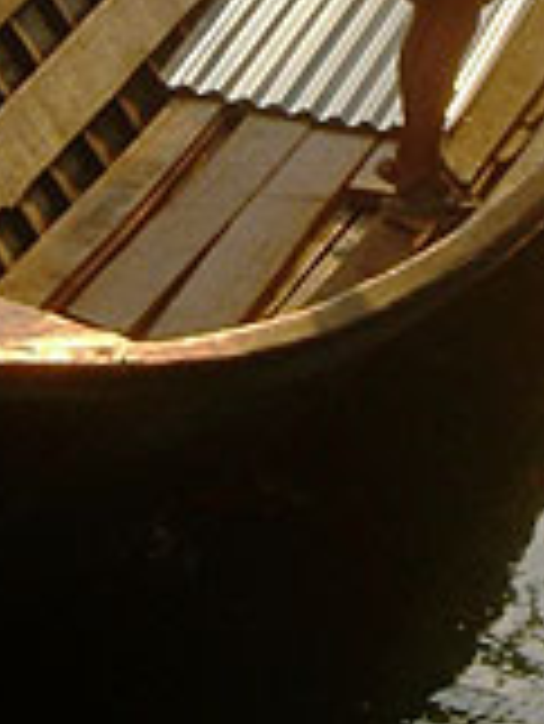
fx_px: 6968
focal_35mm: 333
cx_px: 773
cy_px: -252
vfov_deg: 5.9
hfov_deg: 4.4
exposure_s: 1/110
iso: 50
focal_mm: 21.3
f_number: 7.8
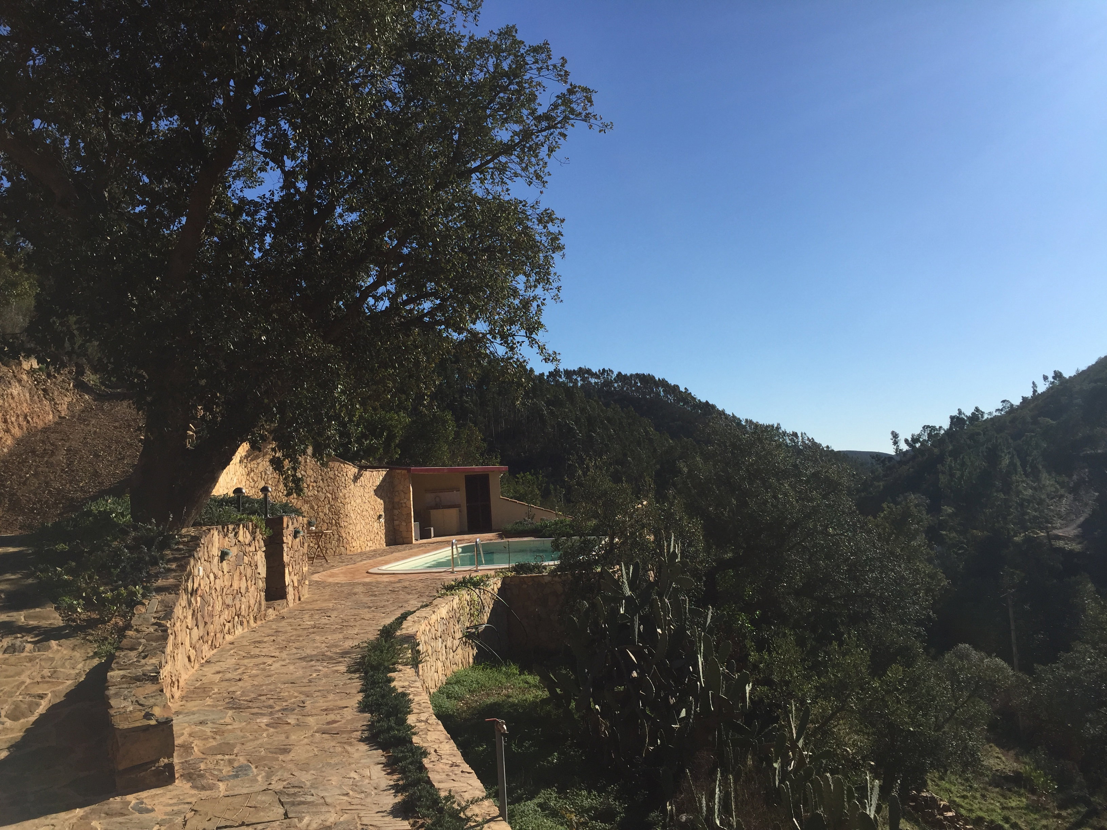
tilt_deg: +4.2
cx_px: 554
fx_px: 927
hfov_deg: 61.7
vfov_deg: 48.2
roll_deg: +3.1
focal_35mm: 29
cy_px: 415
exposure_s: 1/2825
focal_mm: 4.15
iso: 32
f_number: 2.2
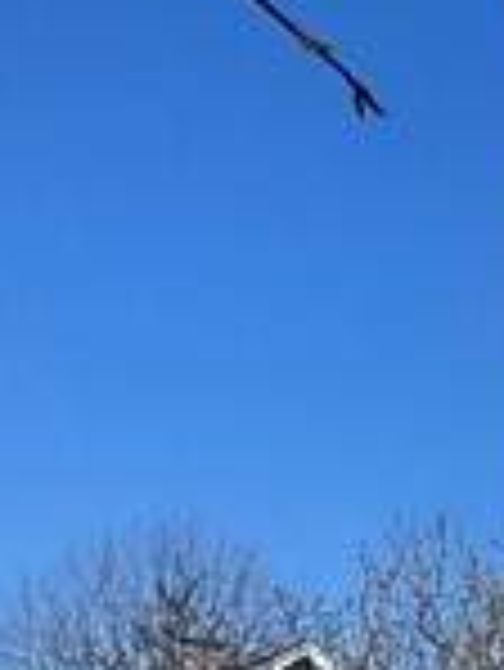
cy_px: 648
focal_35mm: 96
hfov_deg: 11.5
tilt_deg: +9.7
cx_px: 1350
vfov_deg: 19.9
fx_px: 1861
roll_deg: -0.6
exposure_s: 1/3906
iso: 32
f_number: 2.2
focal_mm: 2.22
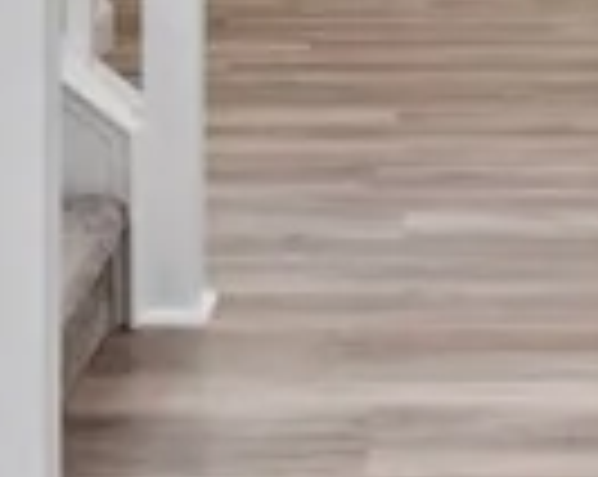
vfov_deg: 12.1
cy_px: -396
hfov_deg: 16.4
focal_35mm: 116
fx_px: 2050
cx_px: 508
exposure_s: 1/270
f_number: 6.3
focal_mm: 16
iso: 3200
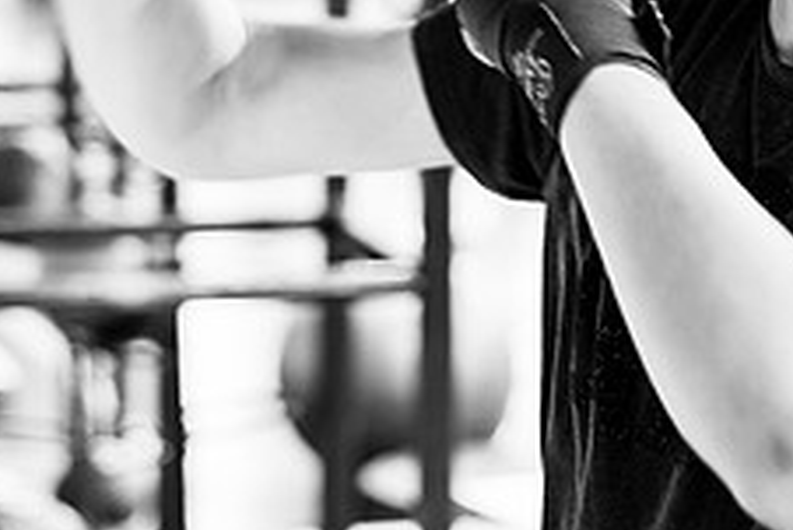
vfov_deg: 10.2
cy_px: -90
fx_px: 2931
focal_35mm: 133
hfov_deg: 15.4
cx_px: 271
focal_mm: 50
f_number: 1.8
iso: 1250
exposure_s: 1/80
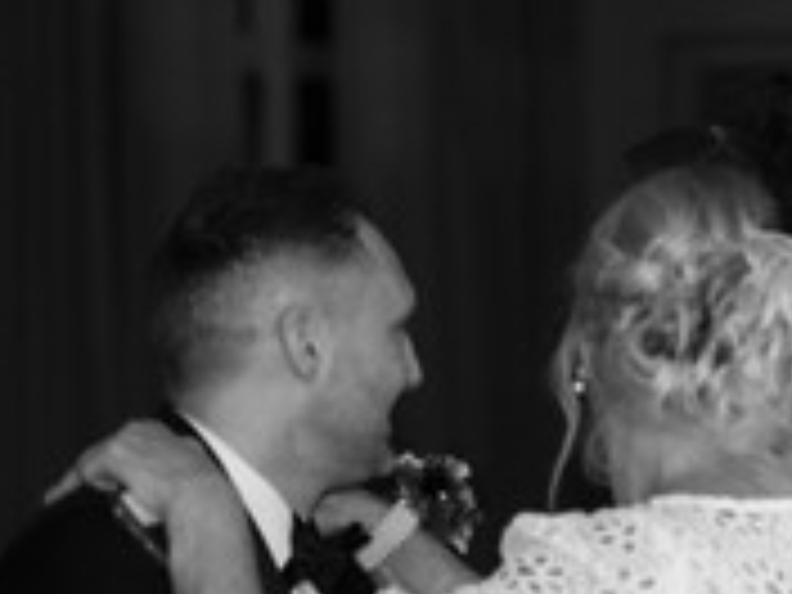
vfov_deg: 4.9
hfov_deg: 6.5
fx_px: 6933
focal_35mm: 303
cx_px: 1107
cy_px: 483
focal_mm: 95
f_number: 2.8
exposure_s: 1/250
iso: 640
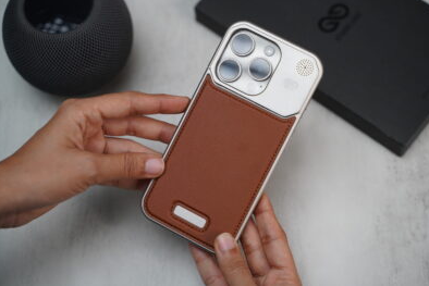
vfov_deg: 21.3
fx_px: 763
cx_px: 214
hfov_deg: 31.4
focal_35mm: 64
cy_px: 142
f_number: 4
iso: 1600
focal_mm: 63
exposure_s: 1/160
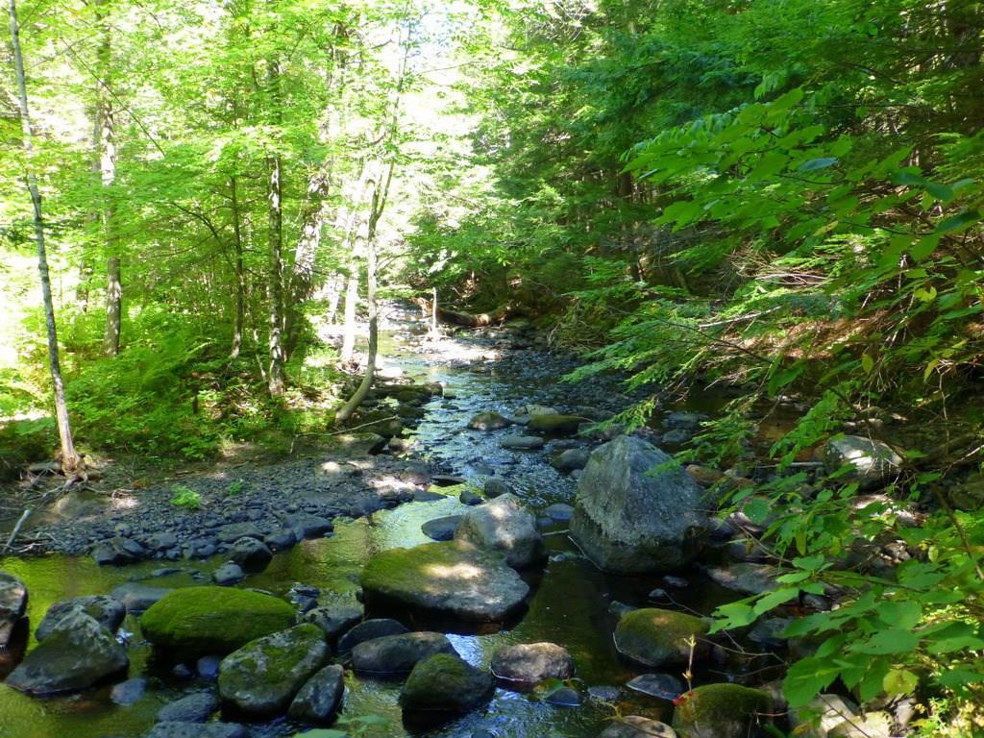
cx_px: 492
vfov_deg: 46.8
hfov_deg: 60.0
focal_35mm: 30
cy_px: 369
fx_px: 853
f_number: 3.6
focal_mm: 5.4
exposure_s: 1/60
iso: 320
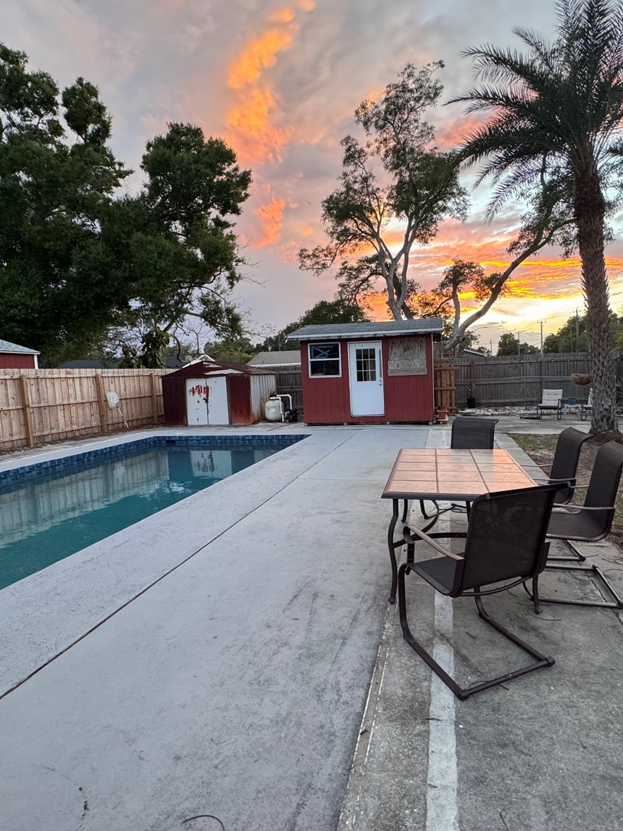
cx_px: 354
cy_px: 413
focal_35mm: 19
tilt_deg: -6.3
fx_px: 456
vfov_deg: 84.7
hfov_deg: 68.4
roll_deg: +2.2
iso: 250
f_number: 2.2
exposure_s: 1/99
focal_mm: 2.22
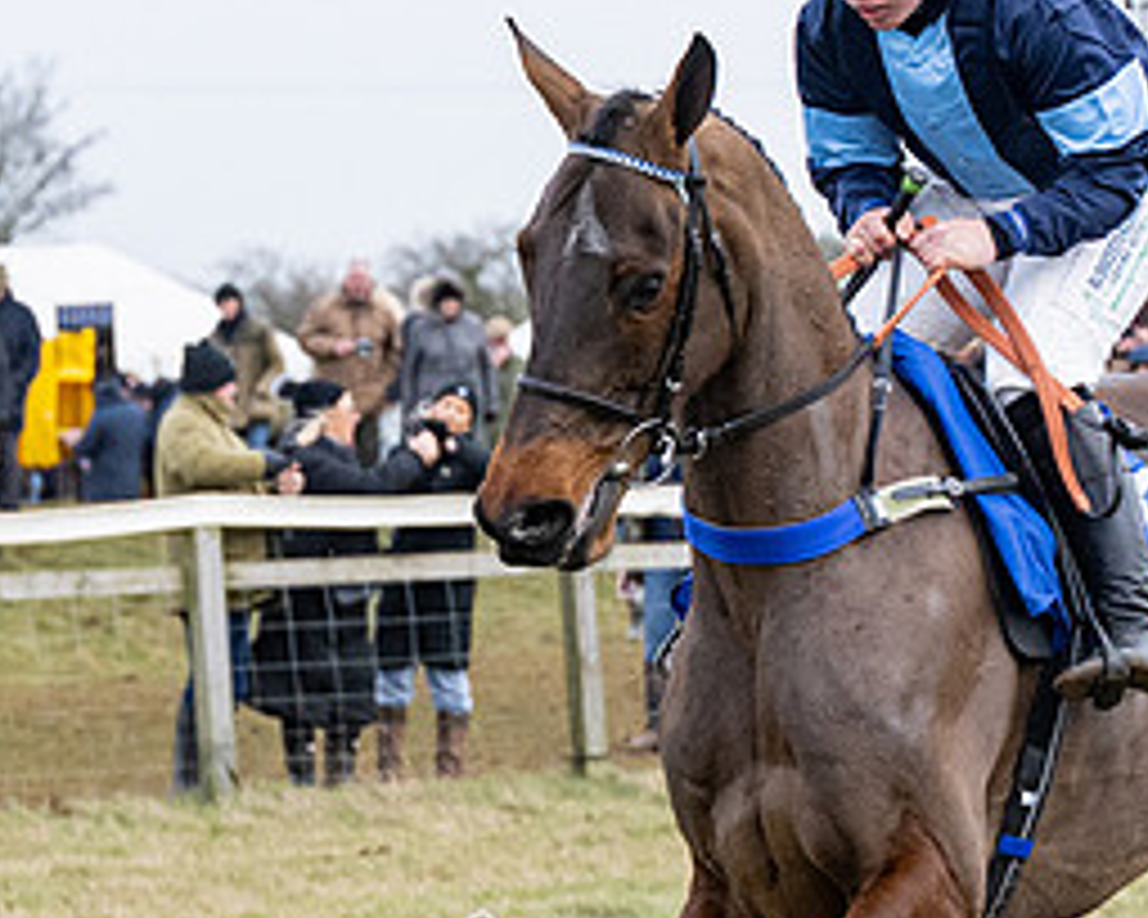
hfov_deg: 6.1
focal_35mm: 318
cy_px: 810
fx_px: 10804
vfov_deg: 4.9
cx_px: 848
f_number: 4
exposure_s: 1/1600
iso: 800
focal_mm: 70
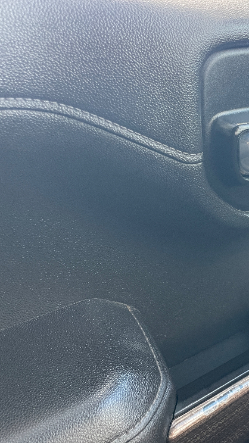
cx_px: 265
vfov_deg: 51.6
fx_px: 458
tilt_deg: -27.5
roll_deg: -0.9
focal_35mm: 39
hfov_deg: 28.0
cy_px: 221
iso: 250
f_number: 1.6
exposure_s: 1/60
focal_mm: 4.2
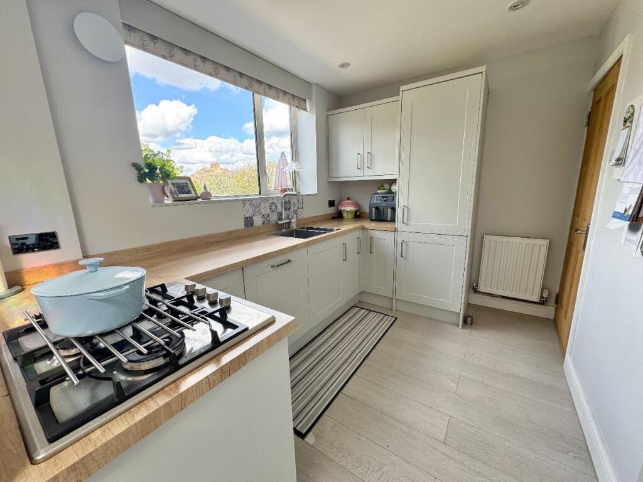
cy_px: 241
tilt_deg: -10.9
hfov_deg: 102.1
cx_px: 322
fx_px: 260
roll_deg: +0.8
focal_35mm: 14
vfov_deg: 85.7
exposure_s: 1/133
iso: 40
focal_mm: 2.22
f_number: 2.2
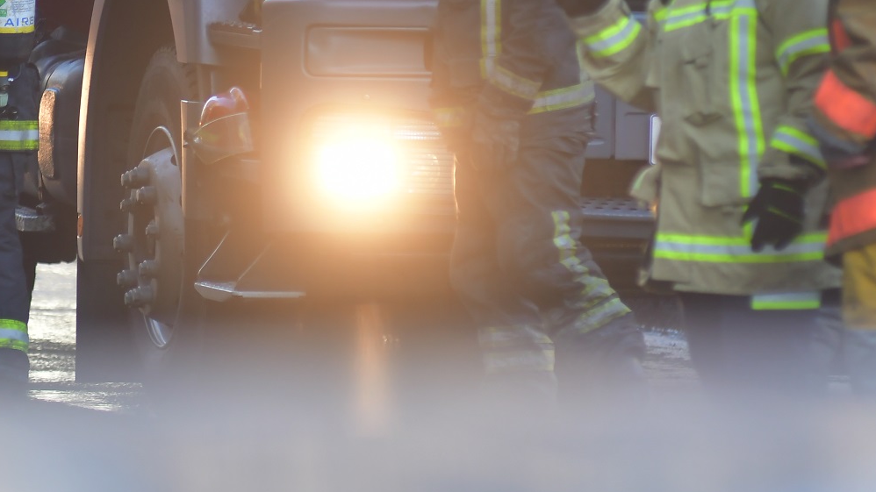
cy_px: -11
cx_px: 289
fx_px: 13168
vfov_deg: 2.1
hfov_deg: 3.8
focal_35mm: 567
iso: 320
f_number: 2.8
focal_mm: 200
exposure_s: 1/400
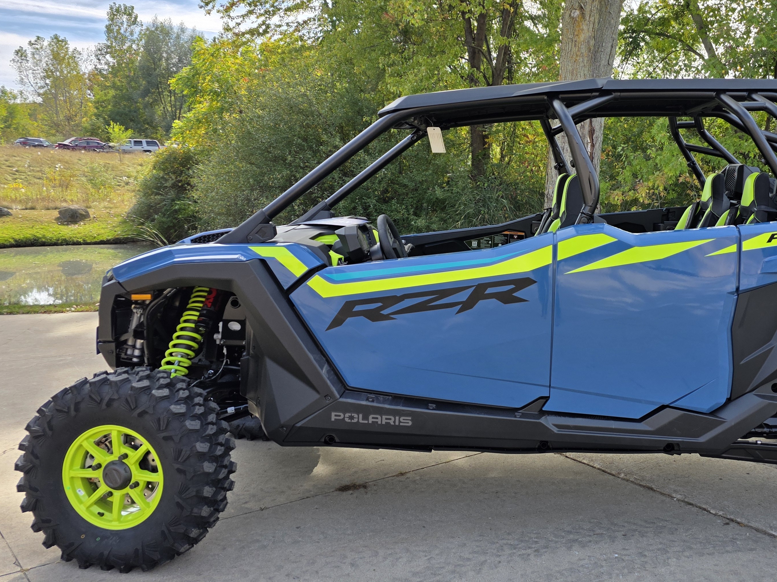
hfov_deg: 52.1
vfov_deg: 41.7
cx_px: 563
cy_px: 251
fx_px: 763
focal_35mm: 34
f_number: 1.7
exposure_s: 1/1819
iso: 80
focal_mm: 6.3
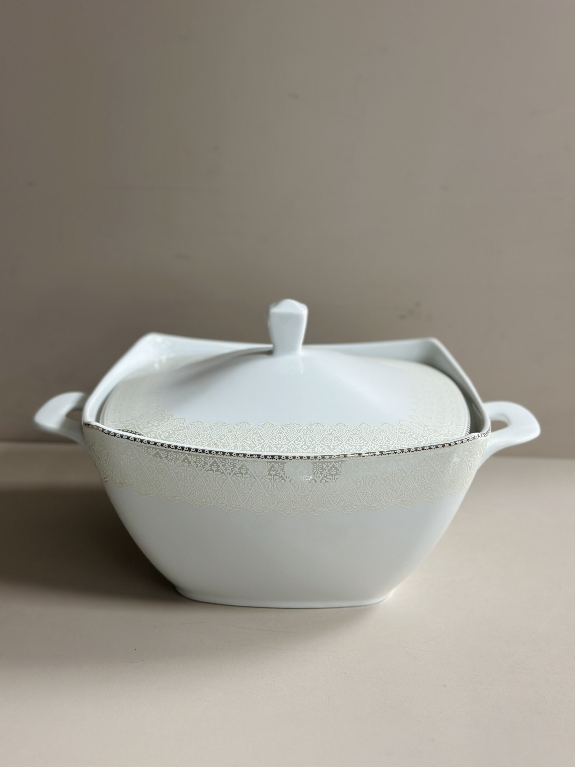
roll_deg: -1.7
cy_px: 384
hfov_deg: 30.3
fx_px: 1063
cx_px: 288
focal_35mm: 48
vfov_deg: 39.7
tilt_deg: -15.3
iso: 100
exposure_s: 1/100
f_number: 1.78
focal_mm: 6.86
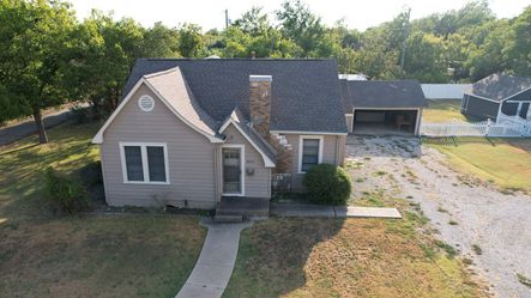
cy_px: 180
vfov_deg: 44.1
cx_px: 243
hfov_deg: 71.8
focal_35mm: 26
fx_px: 366
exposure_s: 1/500
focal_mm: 8.38
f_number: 2.8
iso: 100
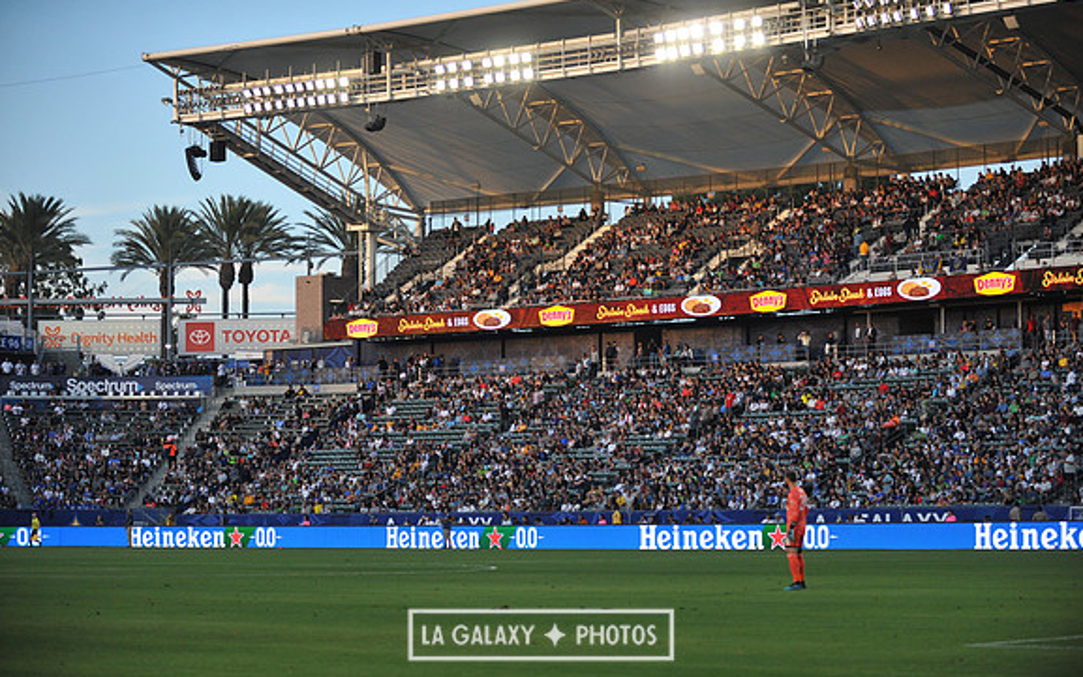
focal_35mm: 88
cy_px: 353
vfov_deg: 14.9
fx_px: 2598
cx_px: 541
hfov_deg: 23.5
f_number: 2.8
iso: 1600
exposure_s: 1/4000
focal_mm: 86
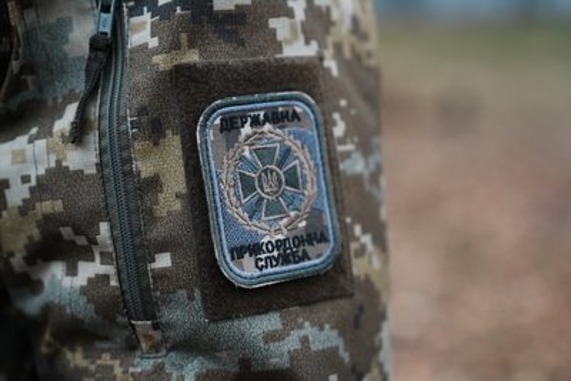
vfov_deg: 19.5
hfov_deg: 28.8
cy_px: 190
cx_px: 286
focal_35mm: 70
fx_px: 1111
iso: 400
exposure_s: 1/60
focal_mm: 70
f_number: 2.8
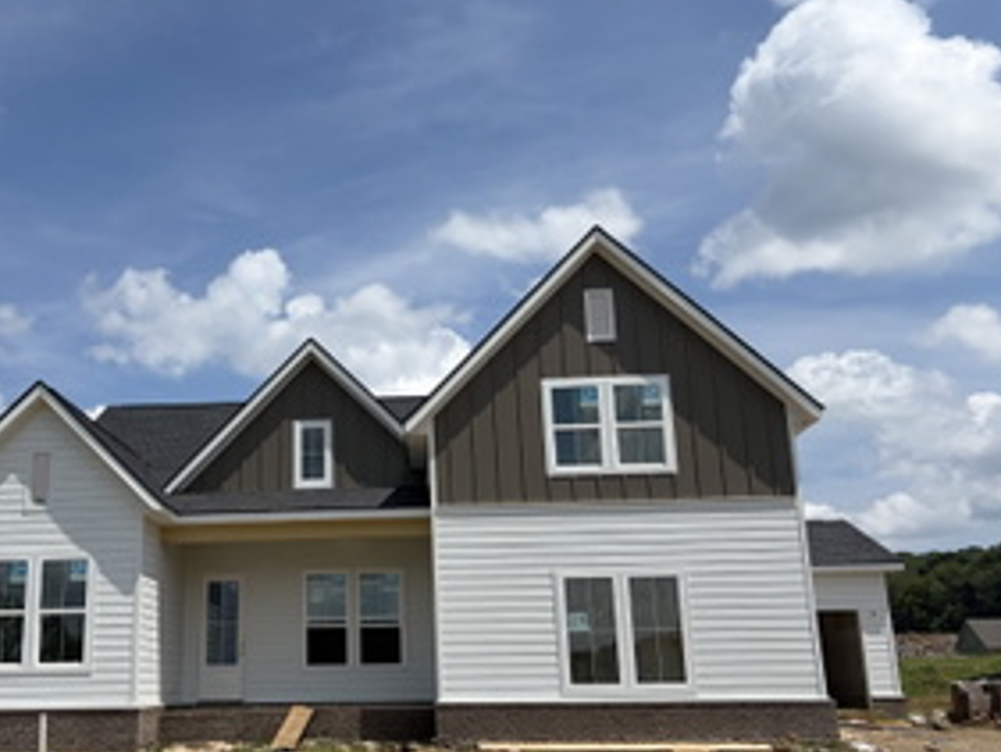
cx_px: 342
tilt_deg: +14.0
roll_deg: +1.3
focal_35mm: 37
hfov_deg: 49.3
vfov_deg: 38.6
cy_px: 424
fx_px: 1070
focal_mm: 5.96
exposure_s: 1/6329
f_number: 1.6
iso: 50
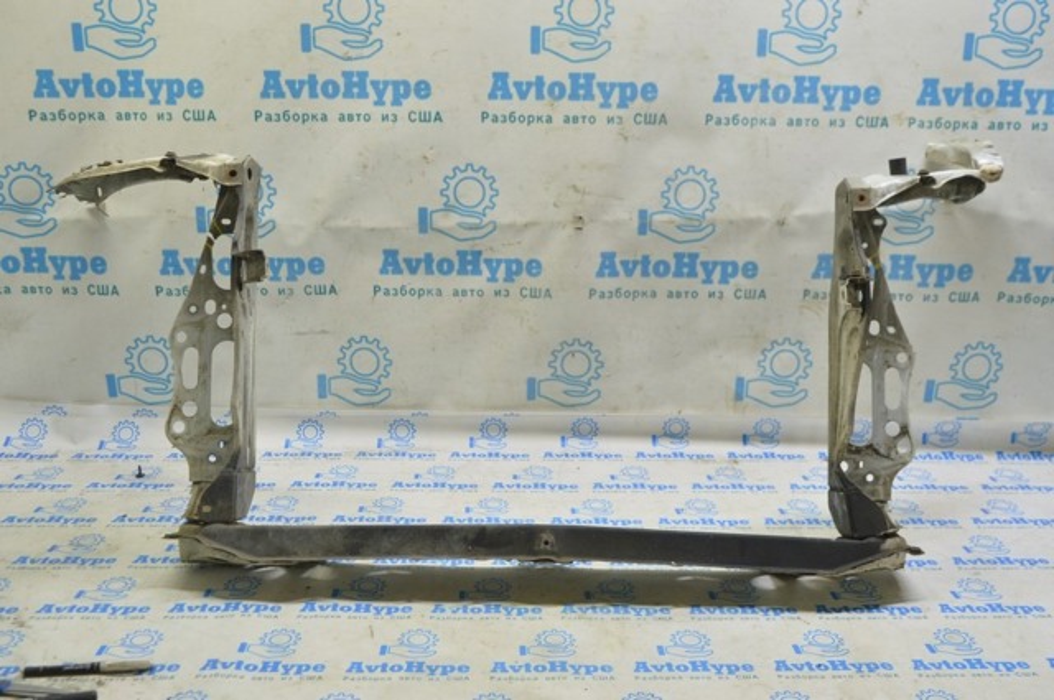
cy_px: 350
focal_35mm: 36
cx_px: 527
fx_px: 1053
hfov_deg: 53.2
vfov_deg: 36.8
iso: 400
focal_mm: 24
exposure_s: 1/20
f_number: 5.6
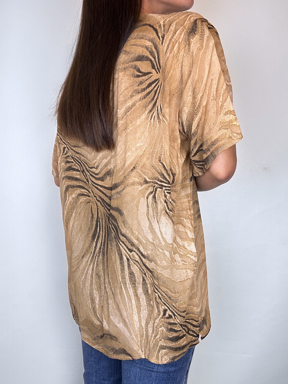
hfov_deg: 46.8
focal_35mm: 30
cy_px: 192
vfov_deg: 60.0
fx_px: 333
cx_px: 144
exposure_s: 1/100
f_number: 1.9
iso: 50
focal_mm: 2.69
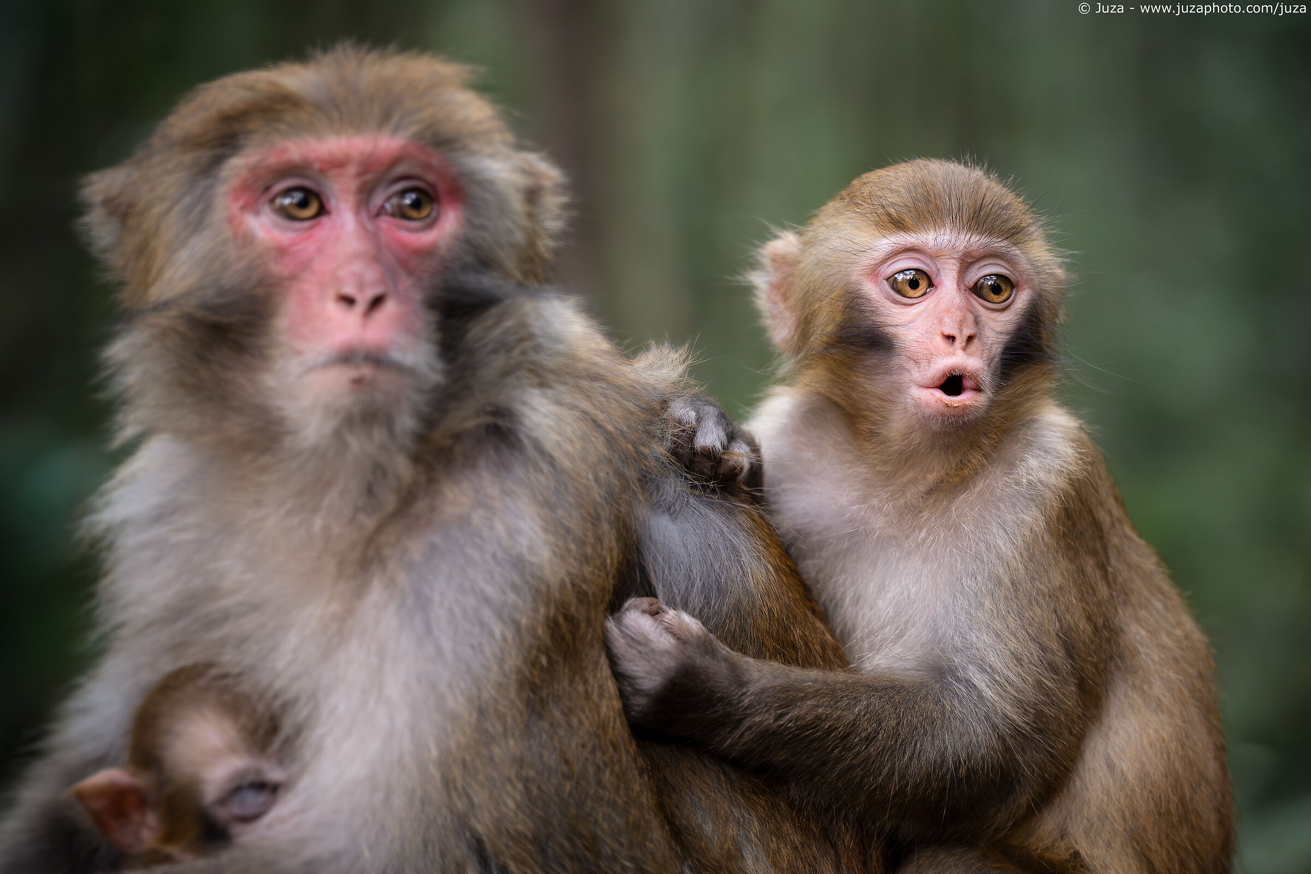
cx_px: 656
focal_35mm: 120
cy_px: 437
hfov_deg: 17.1
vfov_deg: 11.4
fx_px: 4370
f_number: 4
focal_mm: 120
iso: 3200
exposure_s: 1/320
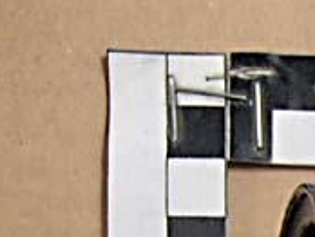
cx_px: 453
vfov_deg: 11.3
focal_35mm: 125
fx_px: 1139
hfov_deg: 14.8
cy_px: 385
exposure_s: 1/50
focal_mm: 6.07
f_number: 4.4
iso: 200
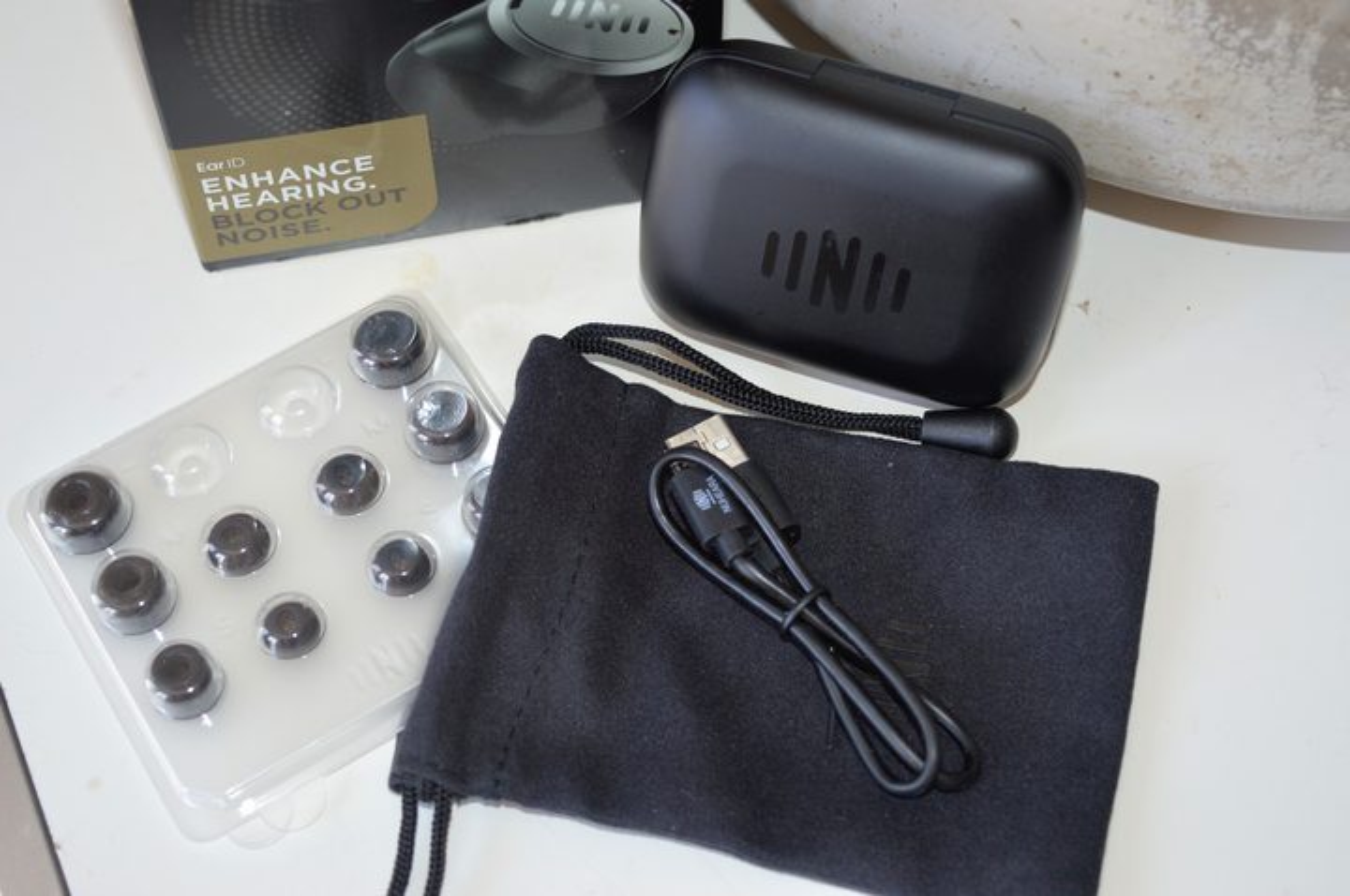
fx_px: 2528
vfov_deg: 20.1
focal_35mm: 68
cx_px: 675
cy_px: 448
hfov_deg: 29.9
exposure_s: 1/30
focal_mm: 45
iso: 360
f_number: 5
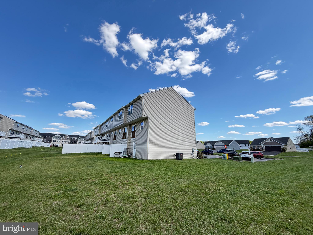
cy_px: 118
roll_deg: +0.5
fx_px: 127
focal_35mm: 14
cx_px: 156
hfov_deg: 102.1
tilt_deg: +14.1
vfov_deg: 85.7
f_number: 2.2
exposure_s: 1/502
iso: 64
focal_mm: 2.22
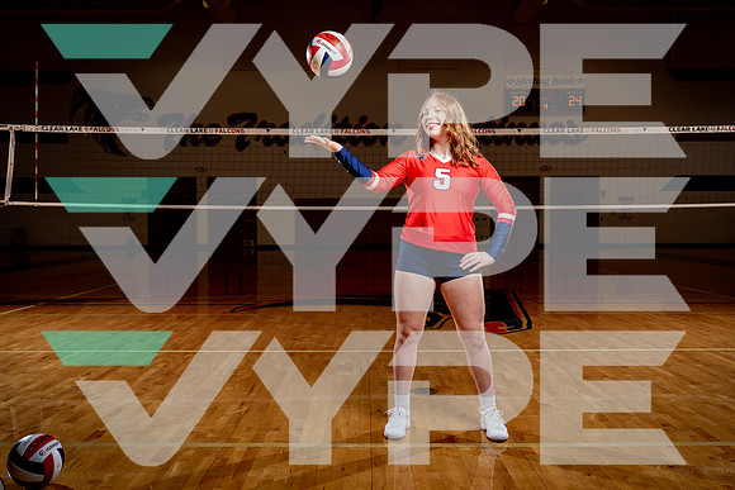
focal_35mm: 32
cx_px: 363
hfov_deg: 58.5
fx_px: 656
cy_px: 244
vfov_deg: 41.0
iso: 125
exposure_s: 1/250
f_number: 5.6
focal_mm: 31
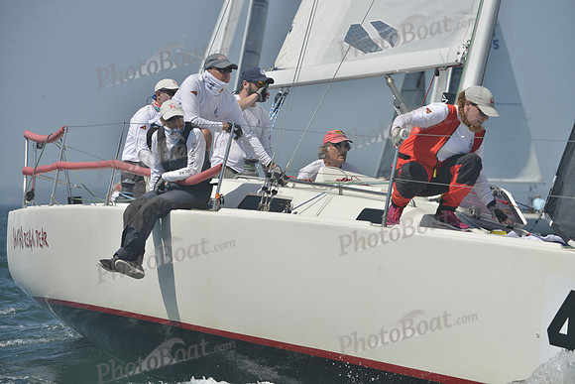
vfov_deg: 5.1
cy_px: 192
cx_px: 288
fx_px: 4313
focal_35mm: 270
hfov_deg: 7.6
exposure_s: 1/1000
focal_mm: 270
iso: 280
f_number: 10
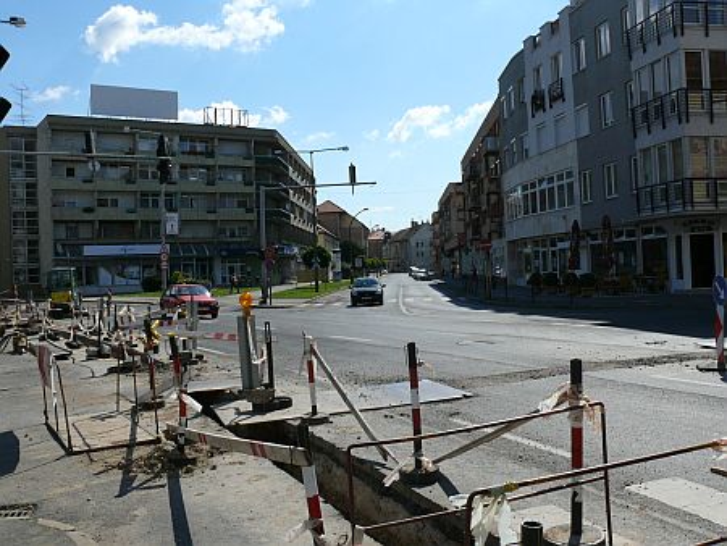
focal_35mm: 35
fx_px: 735
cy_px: 273
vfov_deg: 40.7
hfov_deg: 52.6
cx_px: 364
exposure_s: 1/500
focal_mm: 7.4
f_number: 7.1
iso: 100
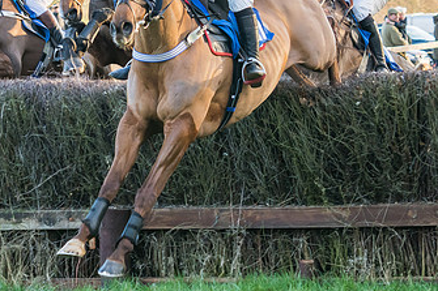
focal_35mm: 218
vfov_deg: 6.3
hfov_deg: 9.4
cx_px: 178
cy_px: 35
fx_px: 2651
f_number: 4
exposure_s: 1/500
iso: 800
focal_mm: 70
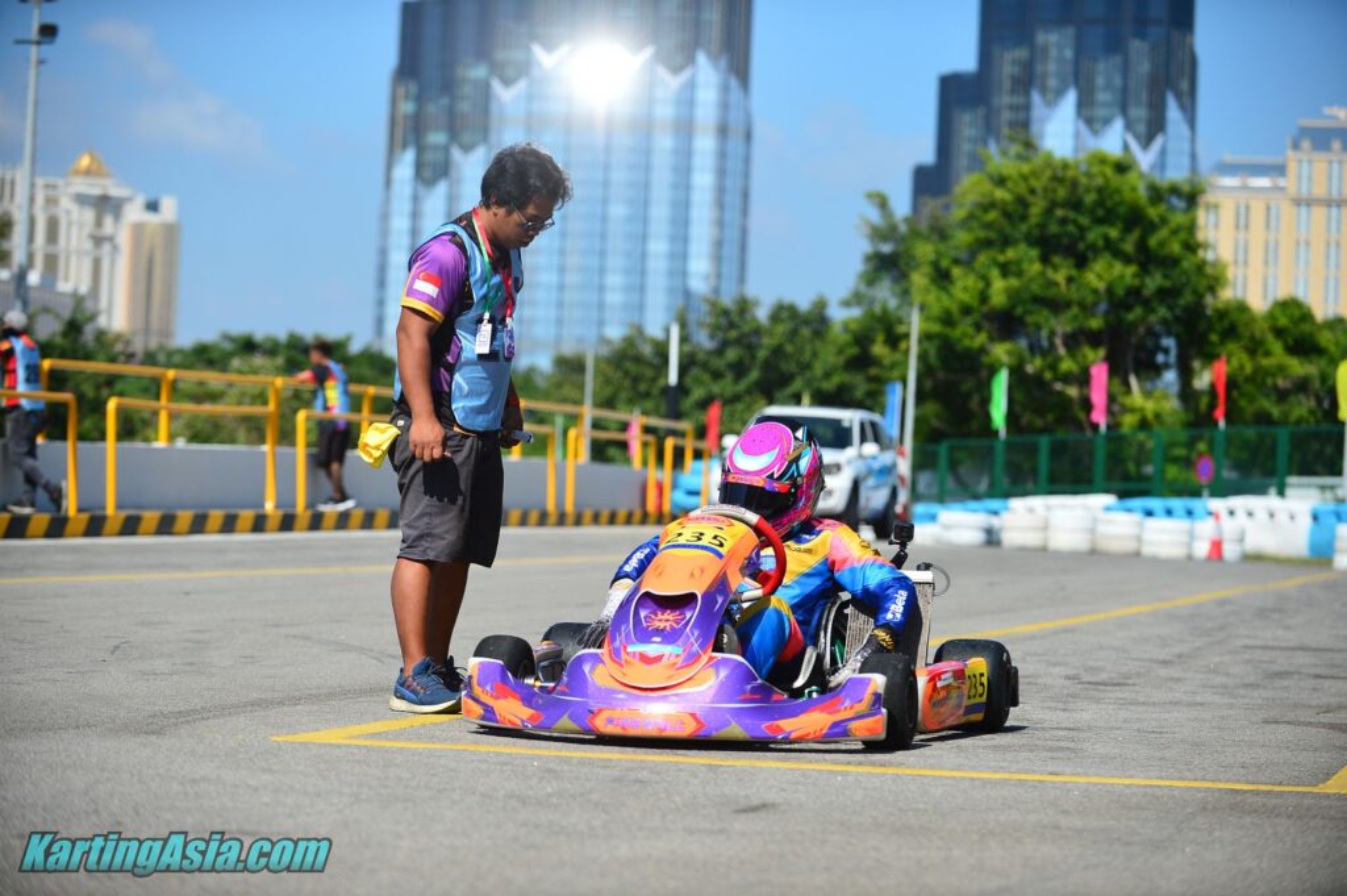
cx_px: 674
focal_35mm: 105
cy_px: 448
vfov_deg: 13.0
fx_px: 3925
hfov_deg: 19.5
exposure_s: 1/1600
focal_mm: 105
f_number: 2.8
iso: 100
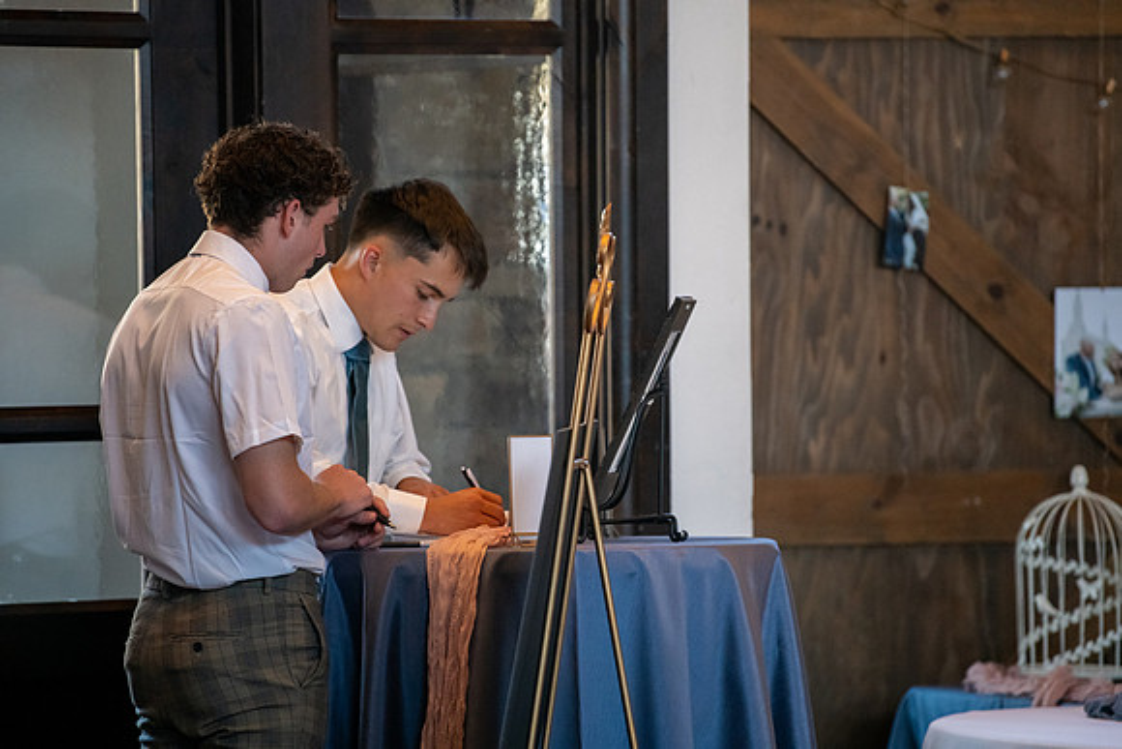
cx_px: 561
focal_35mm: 242
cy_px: 374
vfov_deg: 5.7
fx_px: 7536
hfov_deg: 8.5
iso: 2500
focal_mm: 200
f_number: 2.8
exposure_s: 1/400
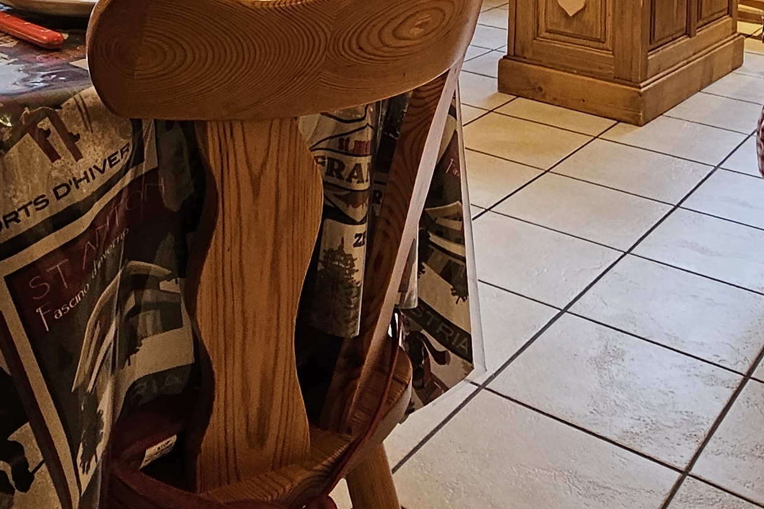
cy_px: -210
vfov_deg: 24.6
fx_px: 955
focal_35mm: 45
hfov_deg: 43.2
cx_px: 273
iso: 160
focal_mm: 2.2
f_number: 2.2
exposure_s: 1/50
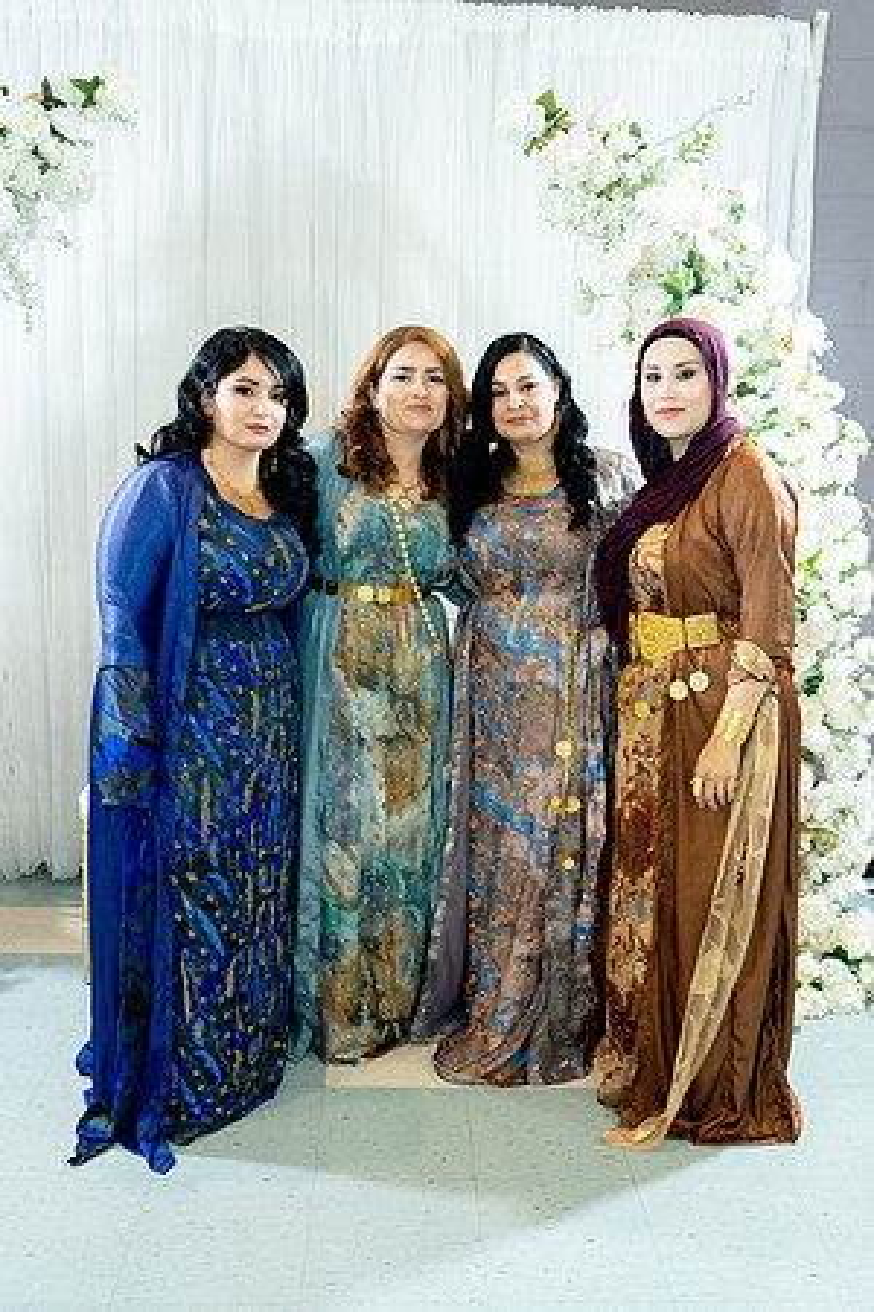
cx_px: 437
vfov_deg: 61.9
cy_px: 656
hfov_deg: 43.6
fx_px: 1092
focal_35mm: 30
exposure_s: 1/160
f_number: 2.8
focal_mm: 30
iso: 800
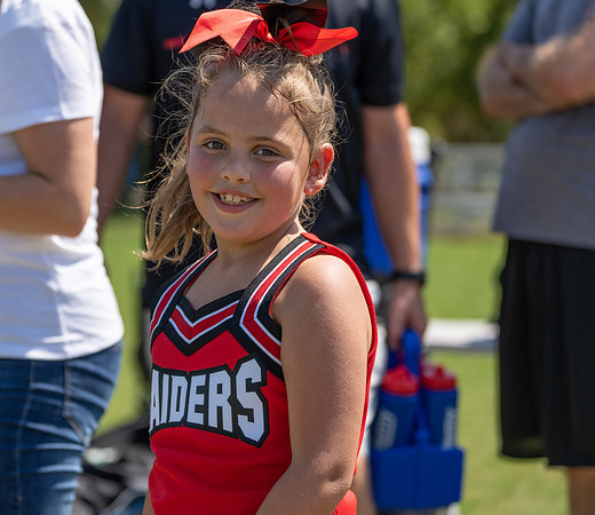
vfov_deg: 8.4
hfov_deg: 9.7
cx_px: 209
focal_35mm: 193
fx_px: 3518
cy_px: 258
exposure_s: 1/800
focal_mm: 164
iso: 125
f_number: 5.6
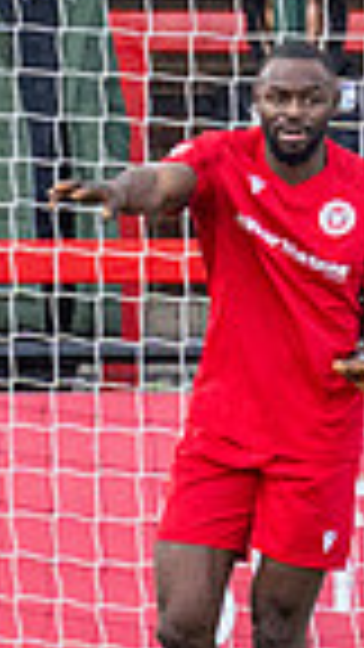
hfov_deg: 0.4
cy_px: 316
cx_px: 1304
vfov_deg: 0.8
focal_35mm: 2727
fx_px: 46792
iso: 2000
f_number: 4
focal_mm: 280
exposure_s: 1/1000
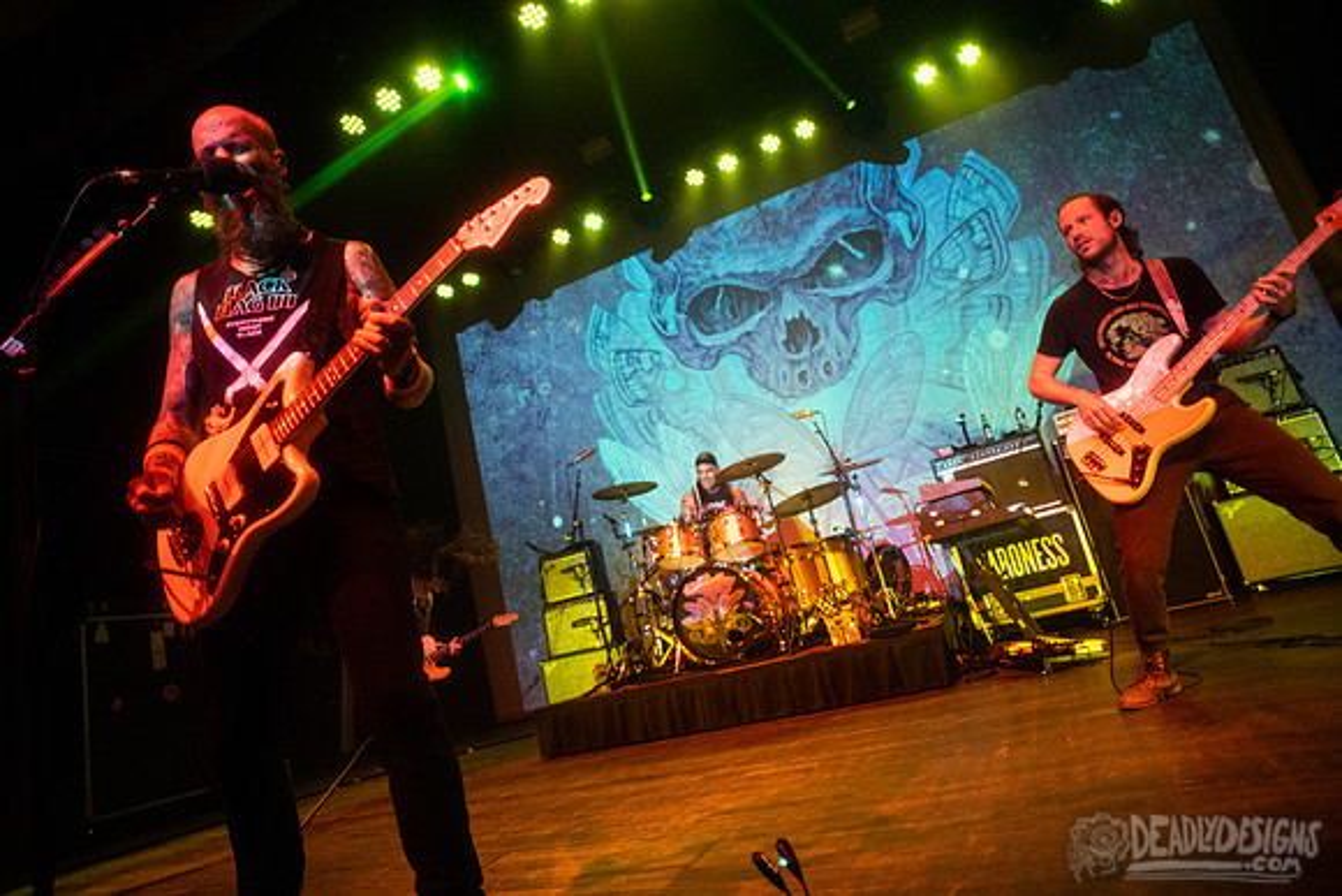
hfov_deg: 80.3
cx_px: 627
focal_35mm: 21
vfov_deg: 58.8
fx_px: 794
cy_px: 432
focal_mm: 20
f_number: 3.2
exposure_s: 1/500
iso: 3200
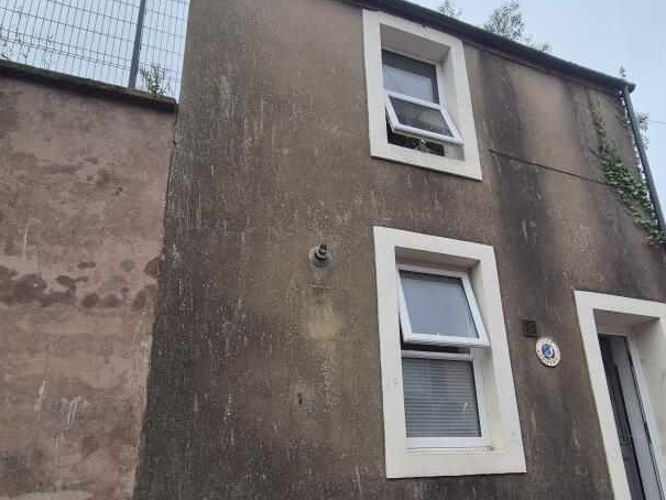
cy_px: 324
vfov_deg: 60.0
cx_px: 351
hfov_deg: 76.3
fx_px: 423
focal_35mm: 22
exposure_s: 1/1360
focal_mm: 2.2
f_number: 2.2
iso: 50
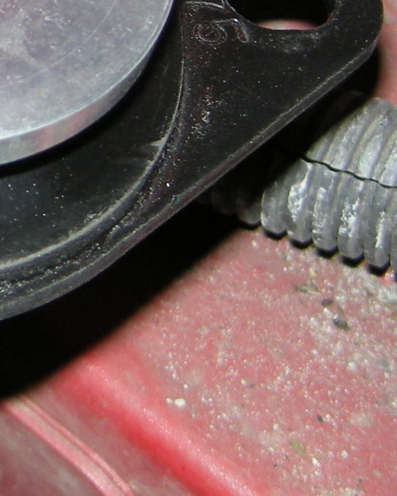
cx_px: -117
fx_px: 2189
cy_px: 32
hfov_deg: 10.2
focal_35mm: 149
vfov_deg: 12.8
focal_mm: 7.5
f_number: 2.7
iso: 64
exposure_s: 1/60
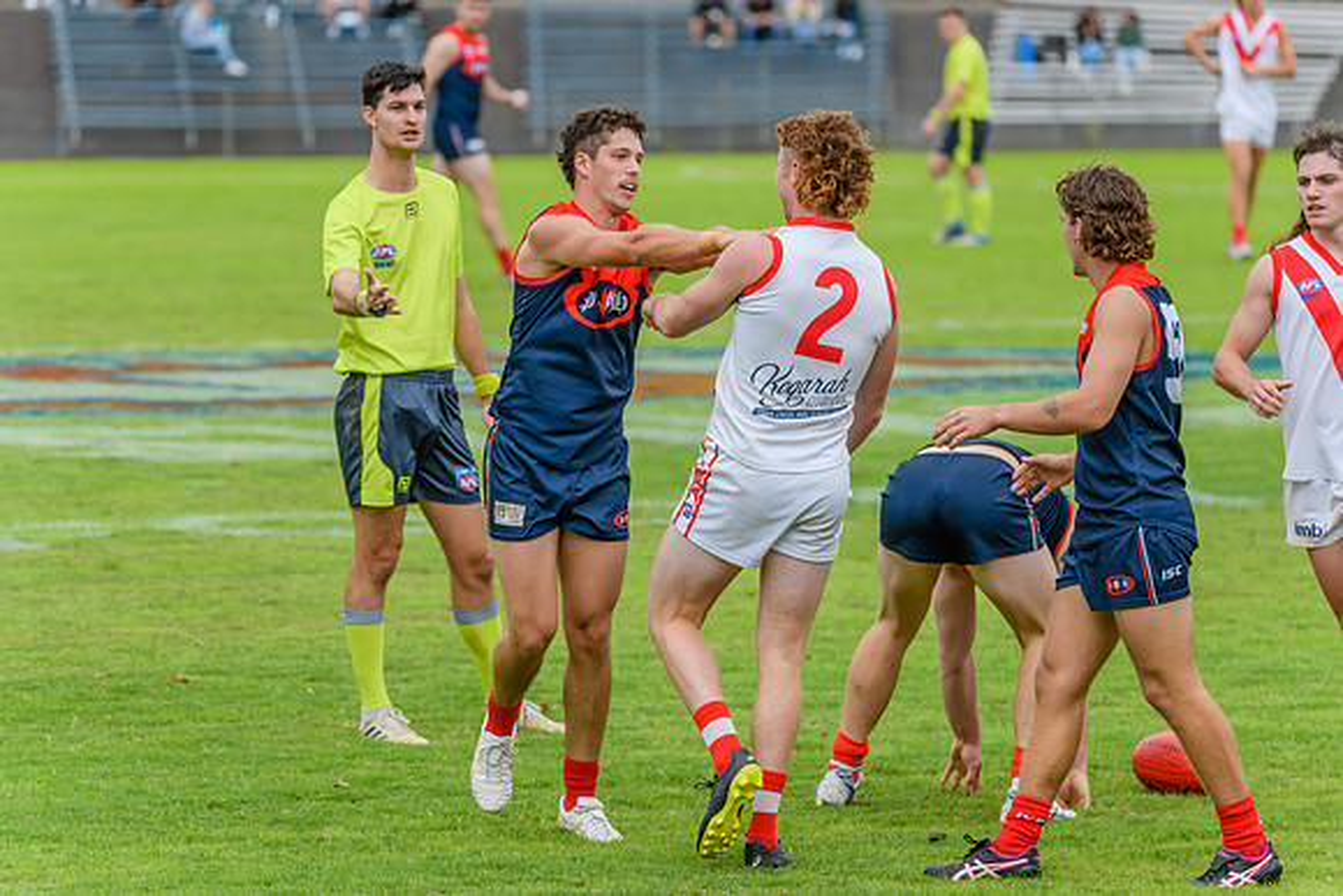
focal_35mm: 260
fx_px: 9701
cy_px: 448
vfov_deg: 5.3
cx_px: 672
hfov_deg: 7.9
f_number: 7.1
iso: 800
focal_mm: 260
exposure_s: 1/2000
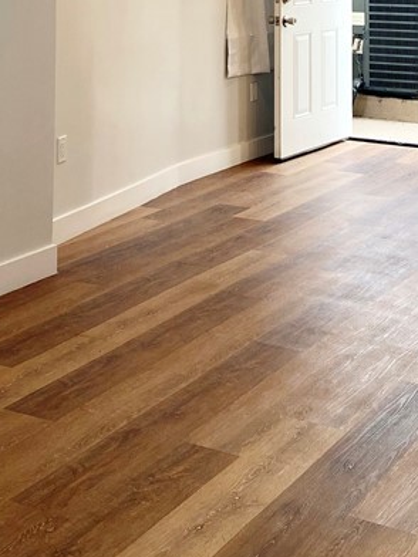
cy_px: 20
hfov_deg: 21.6
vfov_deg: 27.2
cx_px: 227
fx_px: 1095
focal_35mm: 68
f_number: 1.8
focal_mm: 4.25
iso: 64
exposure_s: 1/120
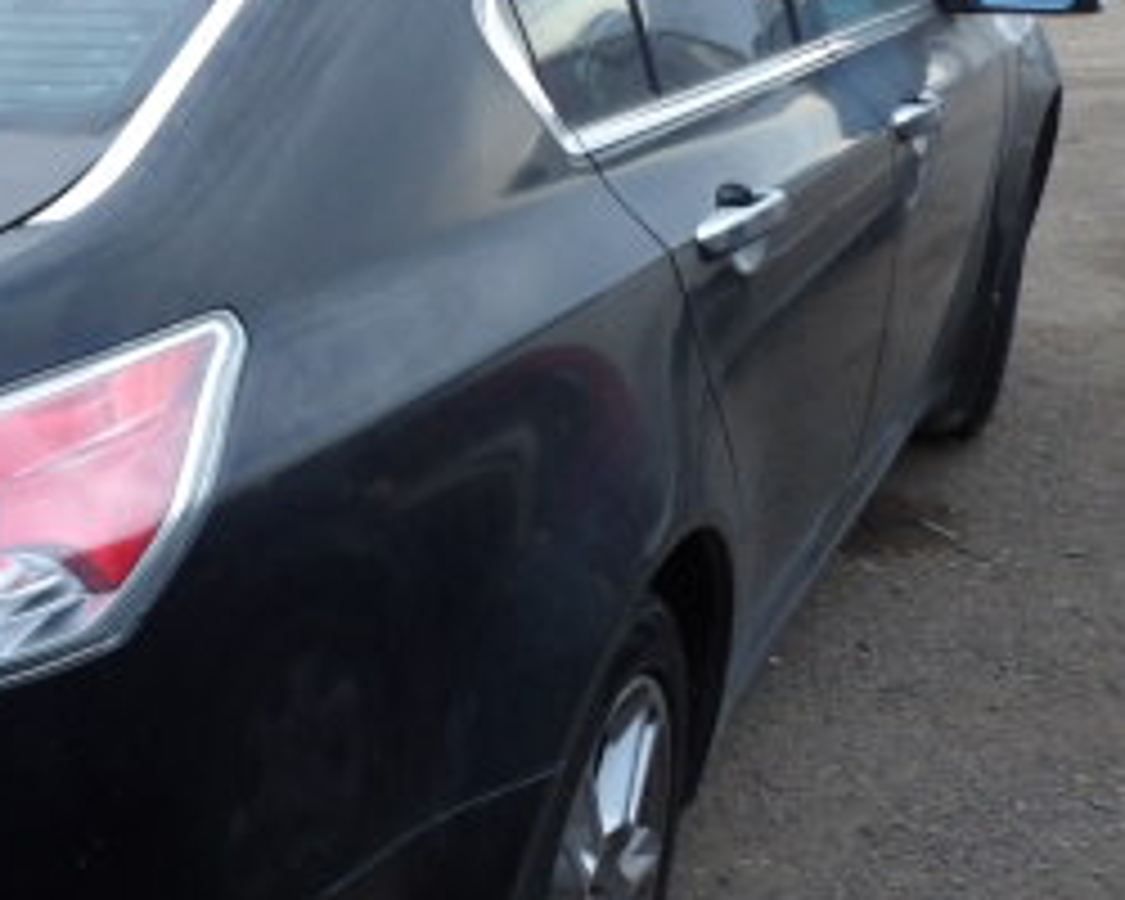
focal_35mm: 60
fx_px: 1998
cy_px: 544
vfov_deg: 25.3
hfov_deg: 28.4
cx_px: -130
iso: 200
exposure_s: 1/18
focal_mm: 4.3
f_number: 3.2
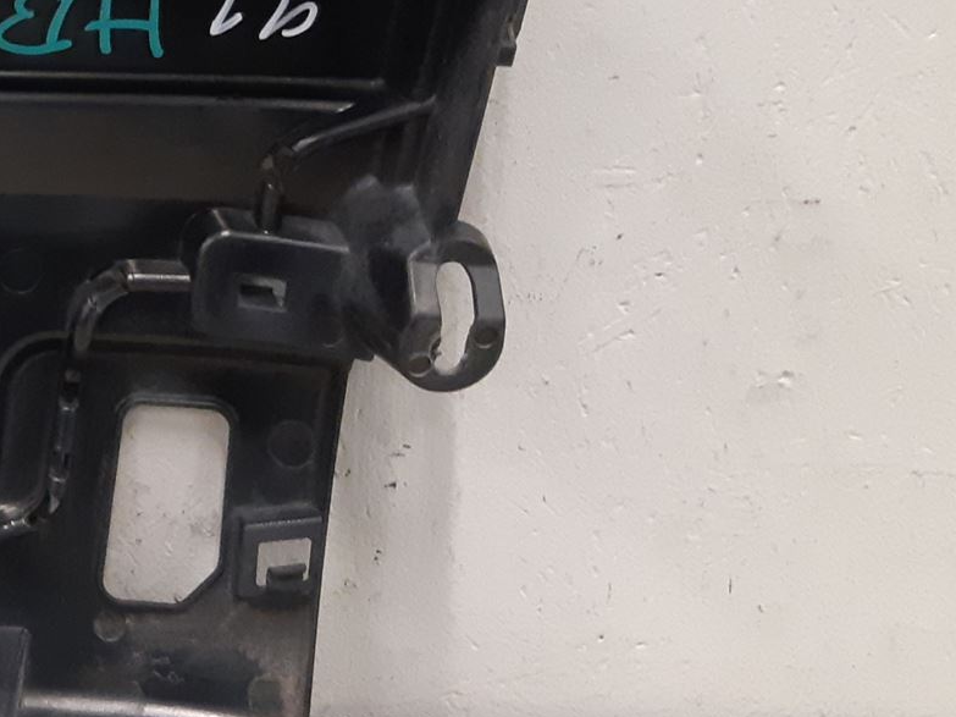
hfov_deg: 24.9
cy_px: 116
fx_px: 1878
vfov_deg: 21.3
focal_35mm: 68
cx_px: -275
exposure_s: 1/50
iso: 320
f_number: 1.7
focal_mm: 3.93
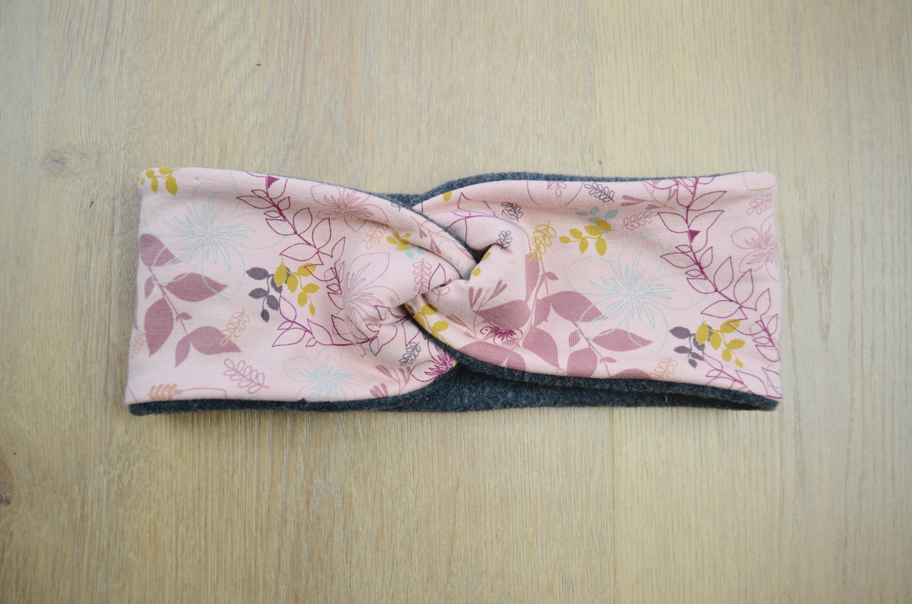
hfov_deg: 67.5
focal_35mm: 27
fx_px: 683
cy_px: 302
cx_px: 456
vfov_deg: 47.7
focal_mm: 18
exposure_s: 1/60
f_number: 4
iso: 220
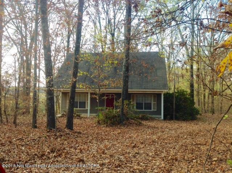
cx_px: 116
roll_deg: -2.4
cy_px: 86
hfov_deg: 52.7
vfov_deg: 40.6
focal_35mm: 35
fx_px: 234
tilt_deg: +0.2
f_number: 2.4
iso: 50
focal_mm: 4.28
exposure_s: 1/200
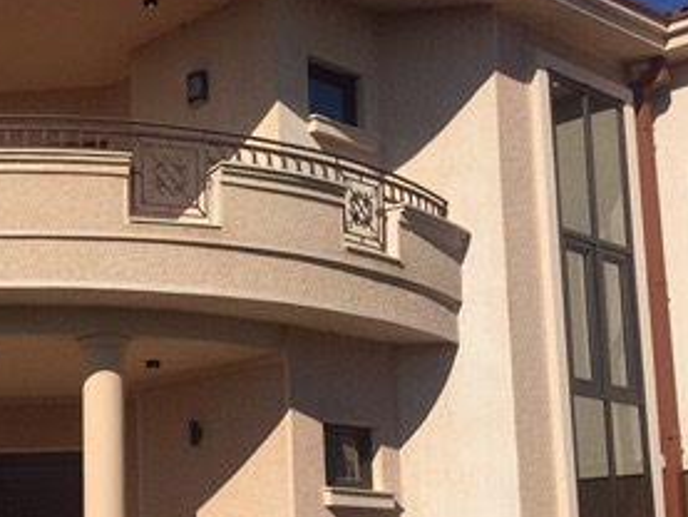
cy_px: 398
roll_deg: -0.2
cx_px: 40
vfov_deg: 21.7
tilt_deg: +8.1
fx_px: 1332
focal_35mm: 67
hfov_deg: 27.7
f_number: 2.2
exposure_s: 1/4405
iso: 32
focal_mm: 4.15
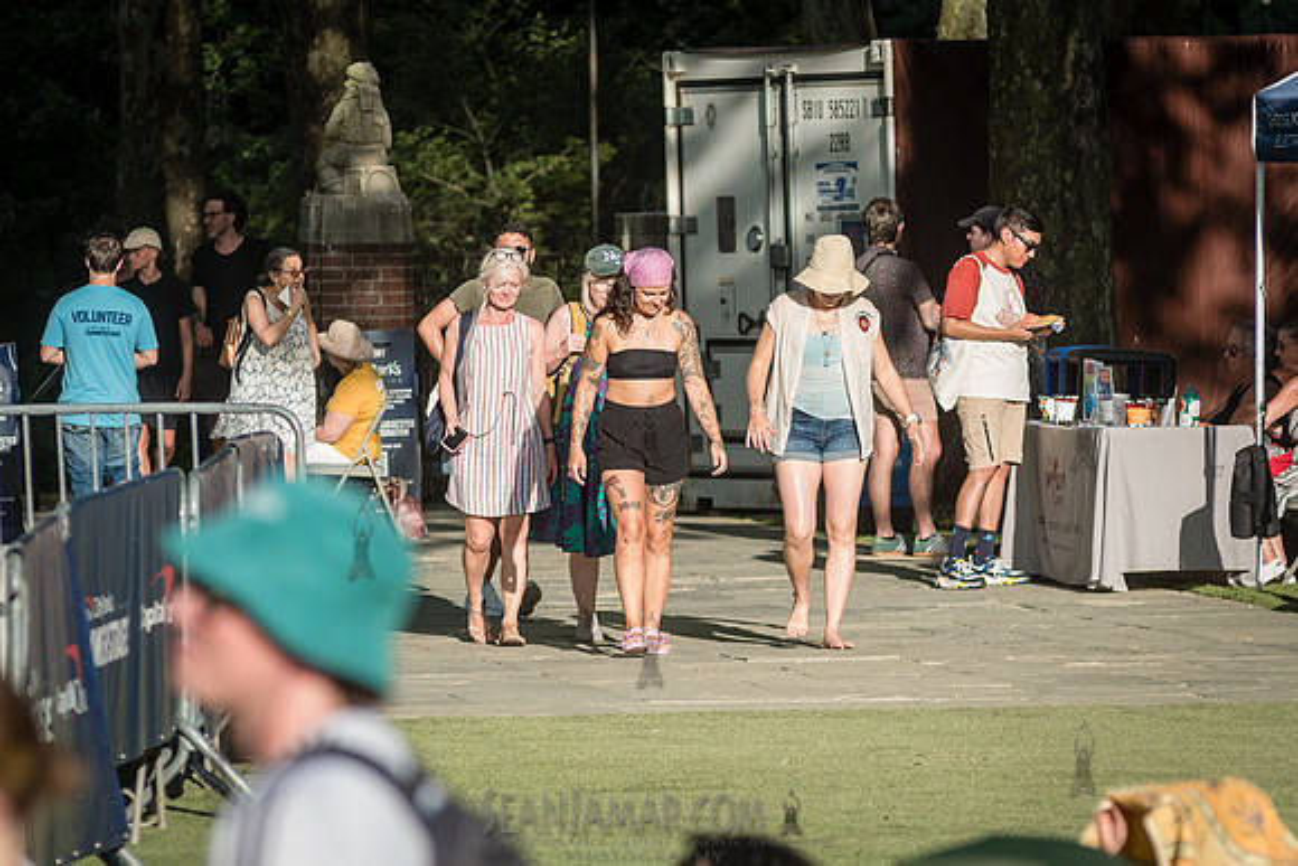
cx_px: 670
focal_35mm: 300
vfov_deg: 4.6
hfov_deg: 6.9
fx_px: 10817
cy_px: 455
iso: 500
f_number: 4
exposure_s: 1/3200
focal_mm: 170
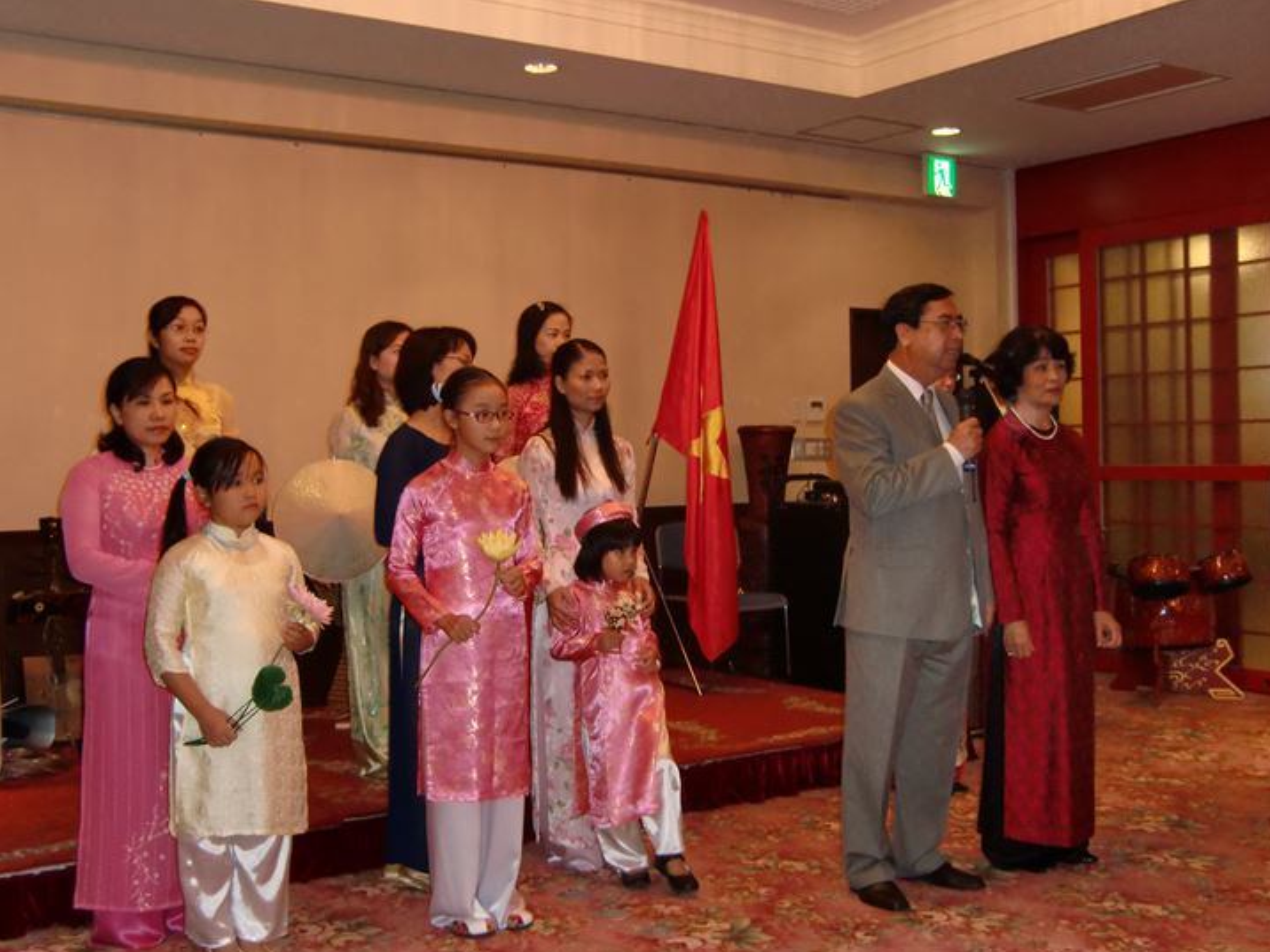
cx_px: 594
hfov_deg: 48.9
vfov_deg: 37.7
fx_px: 1394
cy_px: 473
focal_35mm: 38
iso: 320
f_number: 3.6
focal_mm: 6.1
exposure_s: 1/50
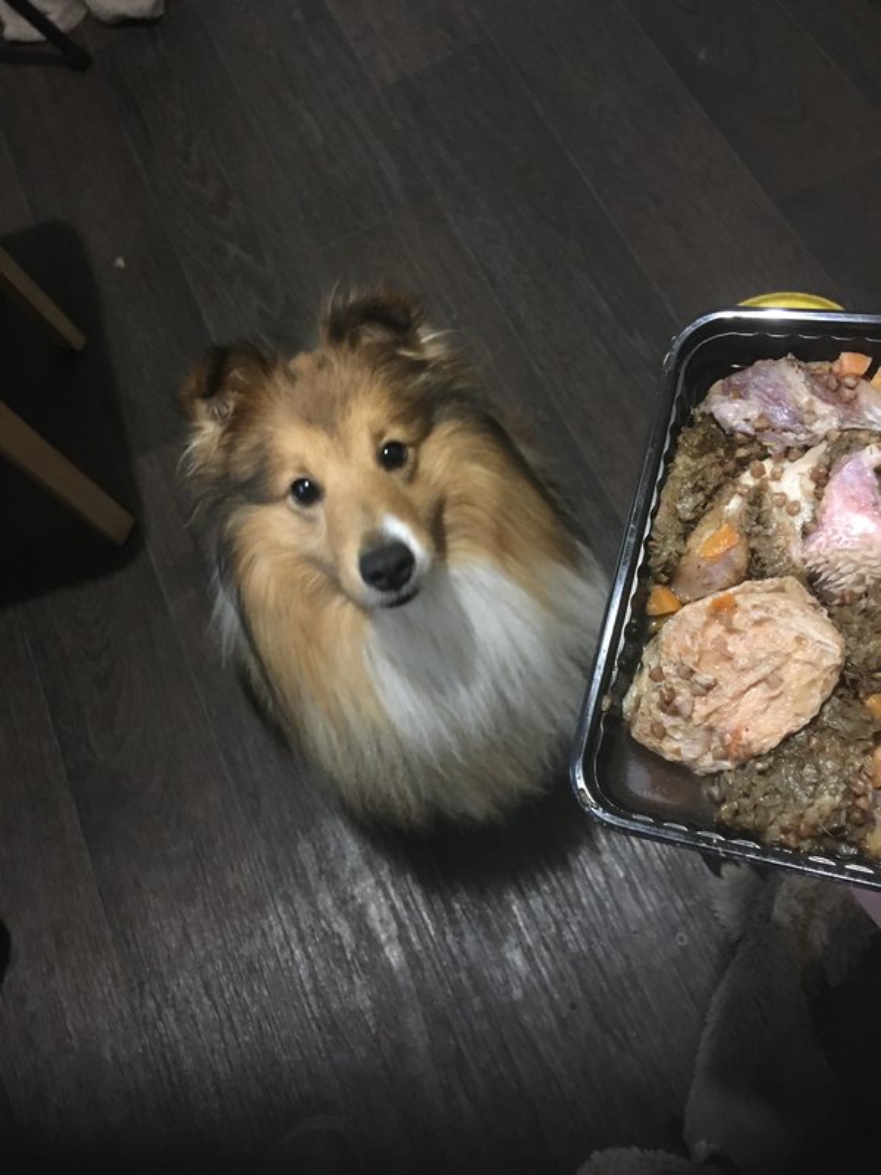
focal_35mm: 29
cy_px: 588
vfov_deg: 61.7
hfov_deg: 48.2
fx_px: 984
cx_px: 440
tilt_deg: -68.3
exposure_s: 1/17
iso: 400
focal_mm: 4.15
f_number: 2.2
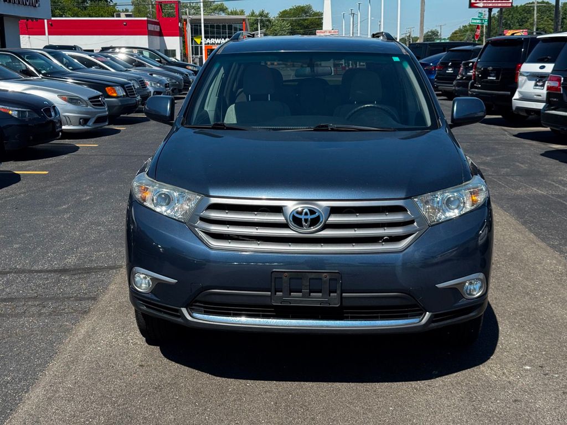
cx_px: 284
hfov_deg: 39.7
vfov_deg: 30.3
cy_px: 212
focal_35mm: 48
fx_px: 786
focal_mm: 6.76
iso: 64
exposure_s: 1/3425
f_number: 1.78
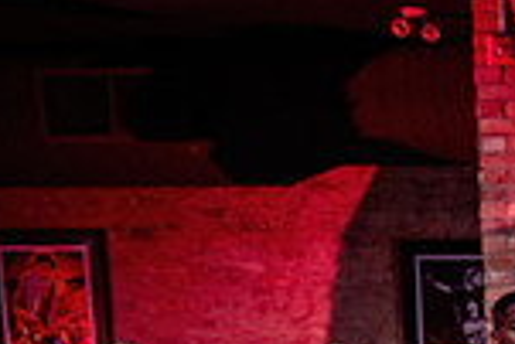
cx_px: 812
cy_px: 589
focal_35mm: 99
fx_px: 1418
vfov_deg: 12.8
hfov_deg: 18.0
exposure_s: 1/60
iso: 1000
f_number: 4.5
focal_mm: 24
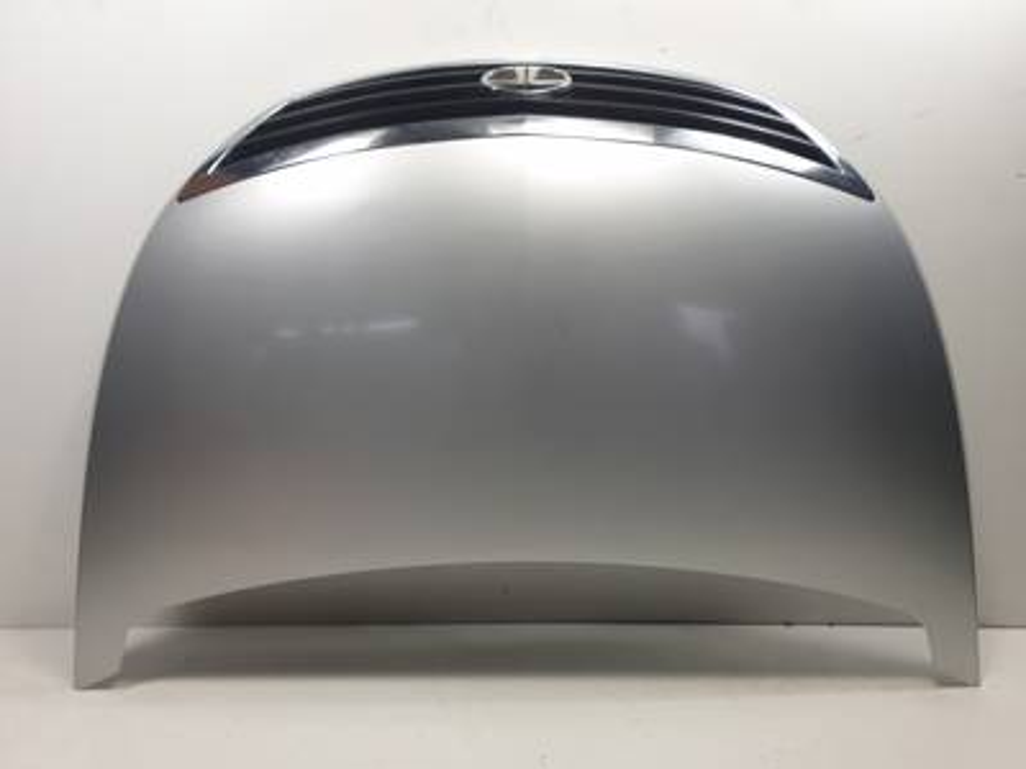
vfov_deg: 53.1
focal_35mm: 26
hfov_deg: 67.3
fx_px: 771
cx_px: 513
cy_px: 384
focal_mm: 4.3
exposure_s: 1/100
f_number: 2.4
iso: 50
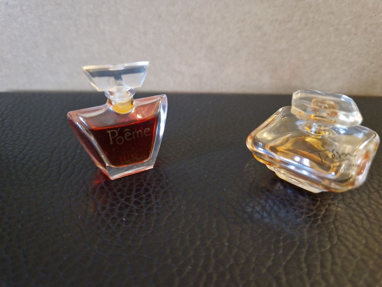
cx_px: 191
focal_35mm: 23
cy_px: 144
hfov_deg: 73.9
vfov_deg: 58.9
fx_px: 254
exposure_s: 1/25
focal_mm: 5.4
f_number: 1.8
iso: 640
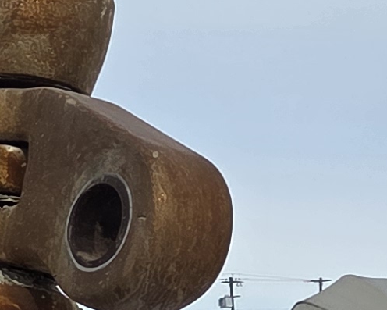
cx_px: -825
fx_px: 2074
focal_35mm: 181
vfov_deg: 8.5
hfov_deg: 8.6
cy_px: 157
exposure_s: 1/7891
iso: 64
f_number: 1.8
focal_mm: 5.4
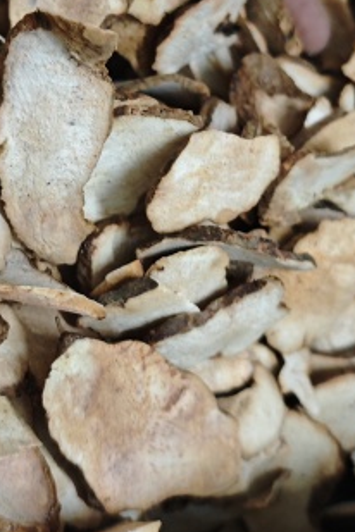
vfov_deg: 32.0
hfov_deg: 21.9
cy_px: 162
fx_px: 917
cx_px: 133
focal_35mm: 62
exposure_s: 1/50
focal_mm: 6.68
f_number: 1.42
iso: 1000
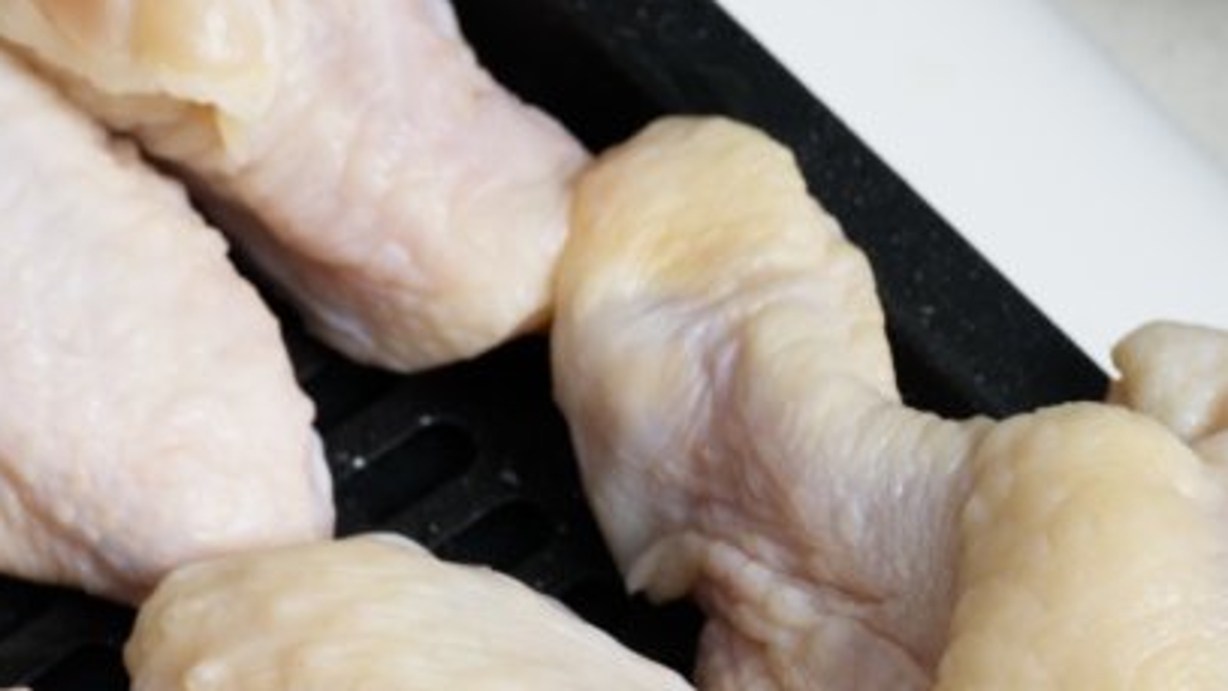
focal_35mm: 176
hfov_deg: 11.7
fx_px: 5731
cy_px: 714
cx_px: -570
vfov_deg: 6.9
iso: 1000
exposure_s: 1/1250
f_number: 8
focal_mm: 57
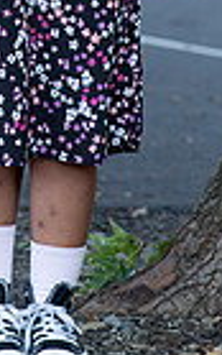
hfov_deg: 4.7
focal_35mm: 281
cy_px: -199
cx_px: 20
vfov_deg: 7.3
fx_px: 2717
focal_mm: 85
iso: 800
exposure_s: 1/250
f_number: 4.5
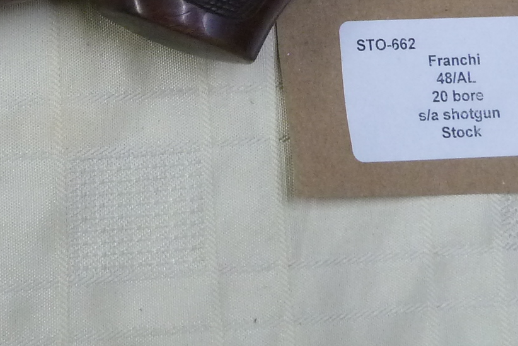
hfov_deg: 23.8
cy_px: -67
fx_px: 1165
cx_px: -18
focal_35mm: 81
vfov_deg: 16.2
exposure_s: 1/30
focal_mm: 4.1
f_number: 3.3
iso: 320
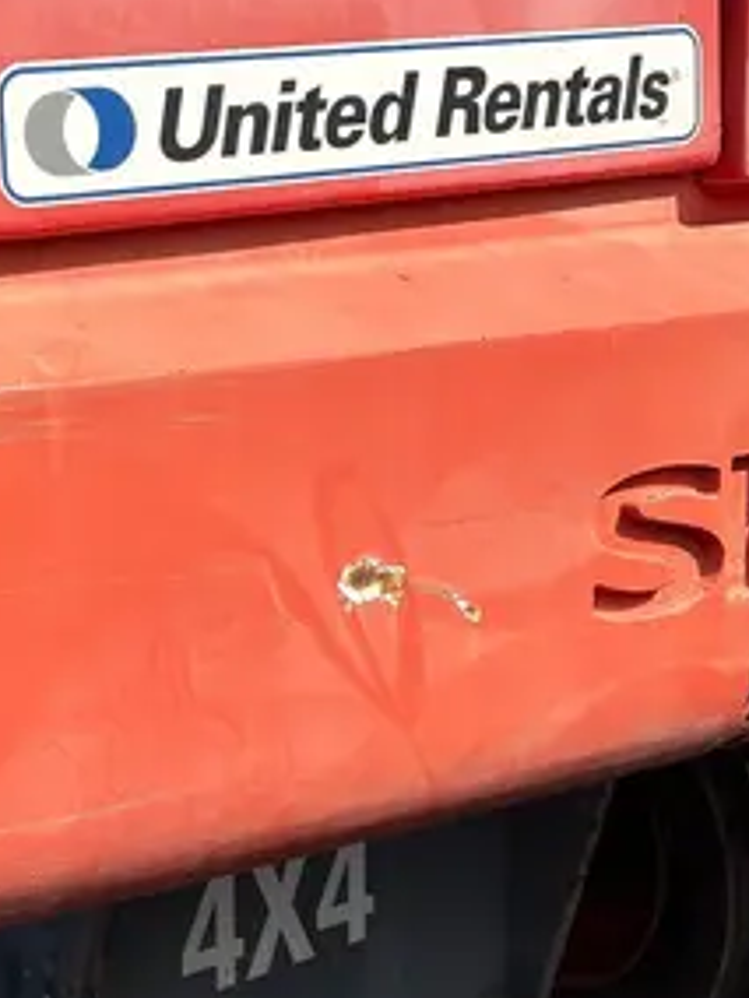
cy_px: 315
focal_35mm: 67
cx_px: -130
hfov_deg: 20.6
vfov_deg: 28.7
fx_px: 1933
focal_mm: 5.96
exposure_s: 1/2105
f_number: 1.6
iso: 50
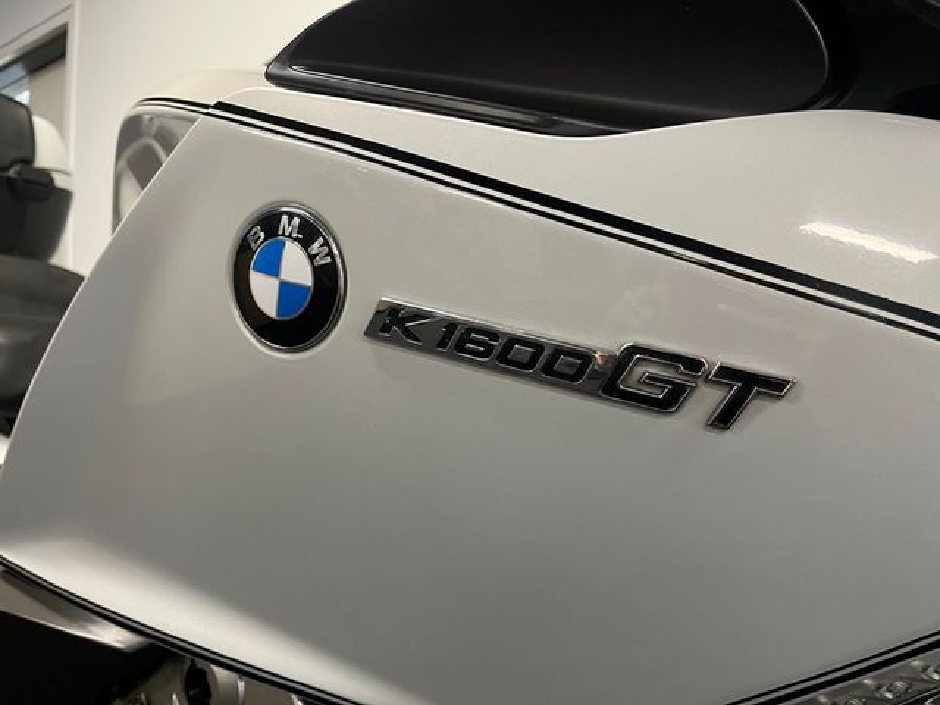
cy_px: 352
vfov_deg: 53.1
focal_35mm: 26
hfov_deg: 67.3
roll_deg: +1.1
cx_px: 470
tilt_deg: +2.4
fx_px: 706
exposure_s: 1/50
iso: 160
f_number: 1.6
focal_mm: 5.1
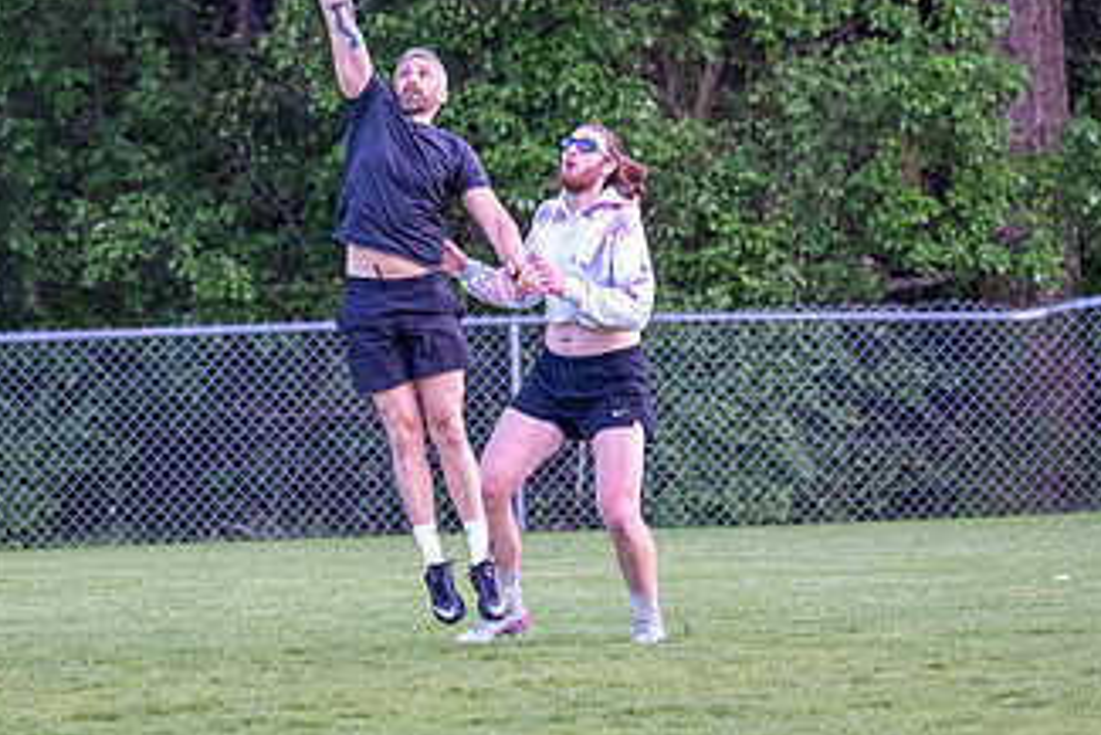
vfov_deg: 2.5
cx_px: 474
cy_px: 341
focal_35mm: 556
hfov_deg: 3.7
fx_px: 17011
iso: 1000
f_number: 2.8
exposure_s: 1/1000
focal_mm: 150
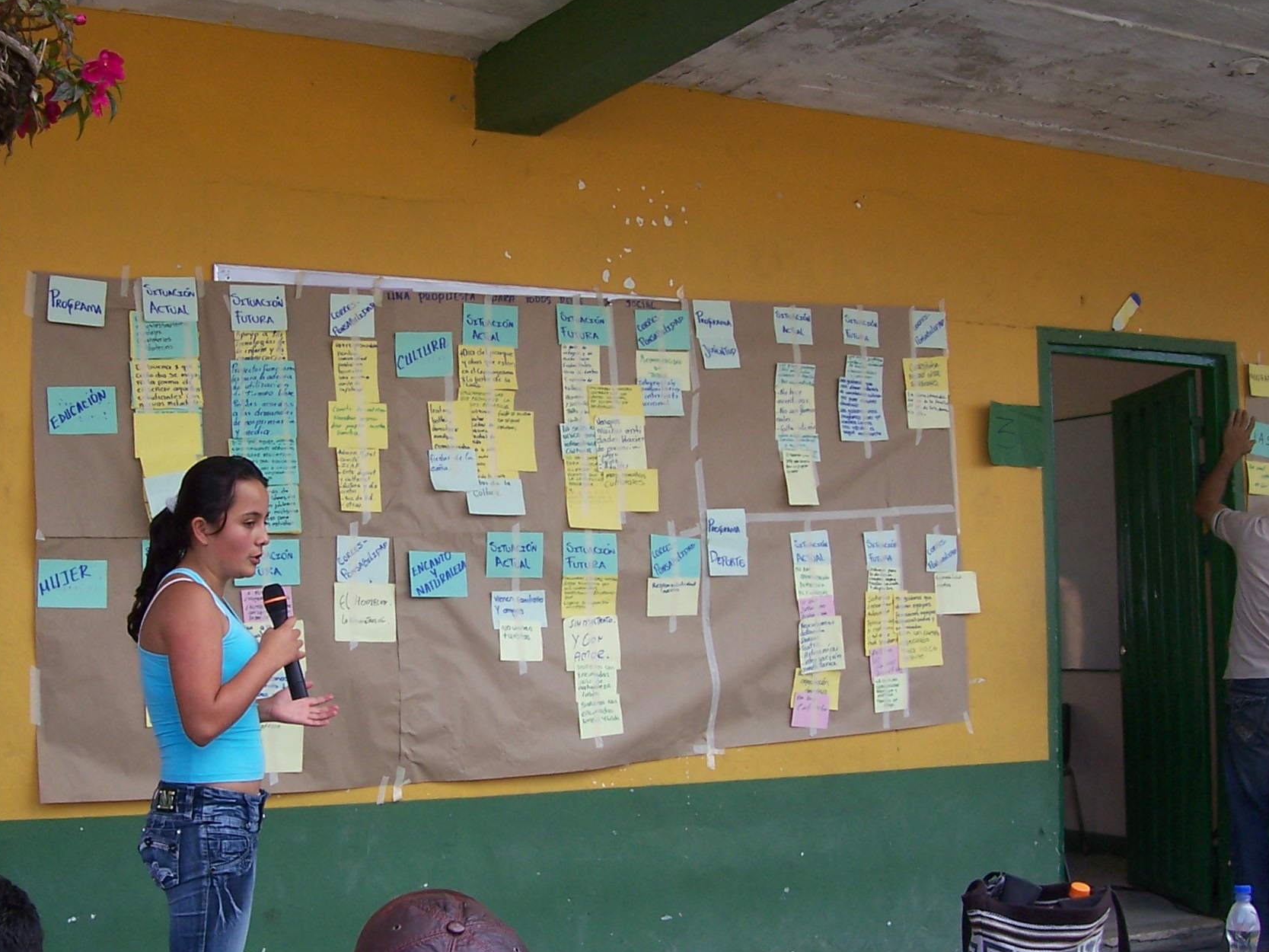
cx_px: 543
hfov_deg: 40.3
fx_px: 1723
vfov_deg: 30.7
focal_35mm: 47
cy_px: 601
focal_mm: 5.6
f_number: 2.7
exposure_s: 1/350
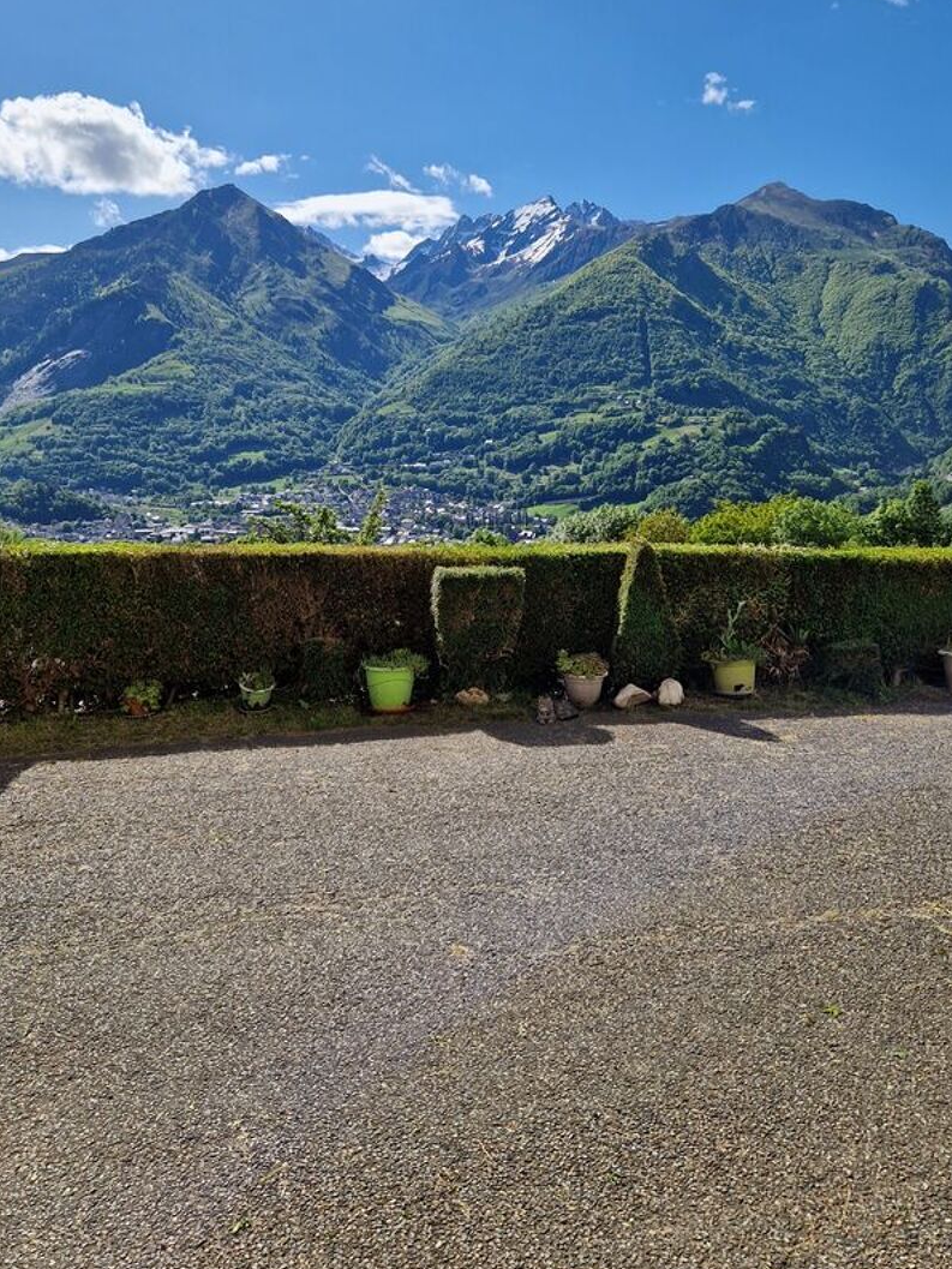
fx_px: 1063
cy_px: 525
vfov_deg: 61.3
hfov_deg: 48.2
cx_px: 483
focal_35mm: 29
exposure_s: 1/2272
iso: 50
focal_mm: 5.4
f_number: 1.8
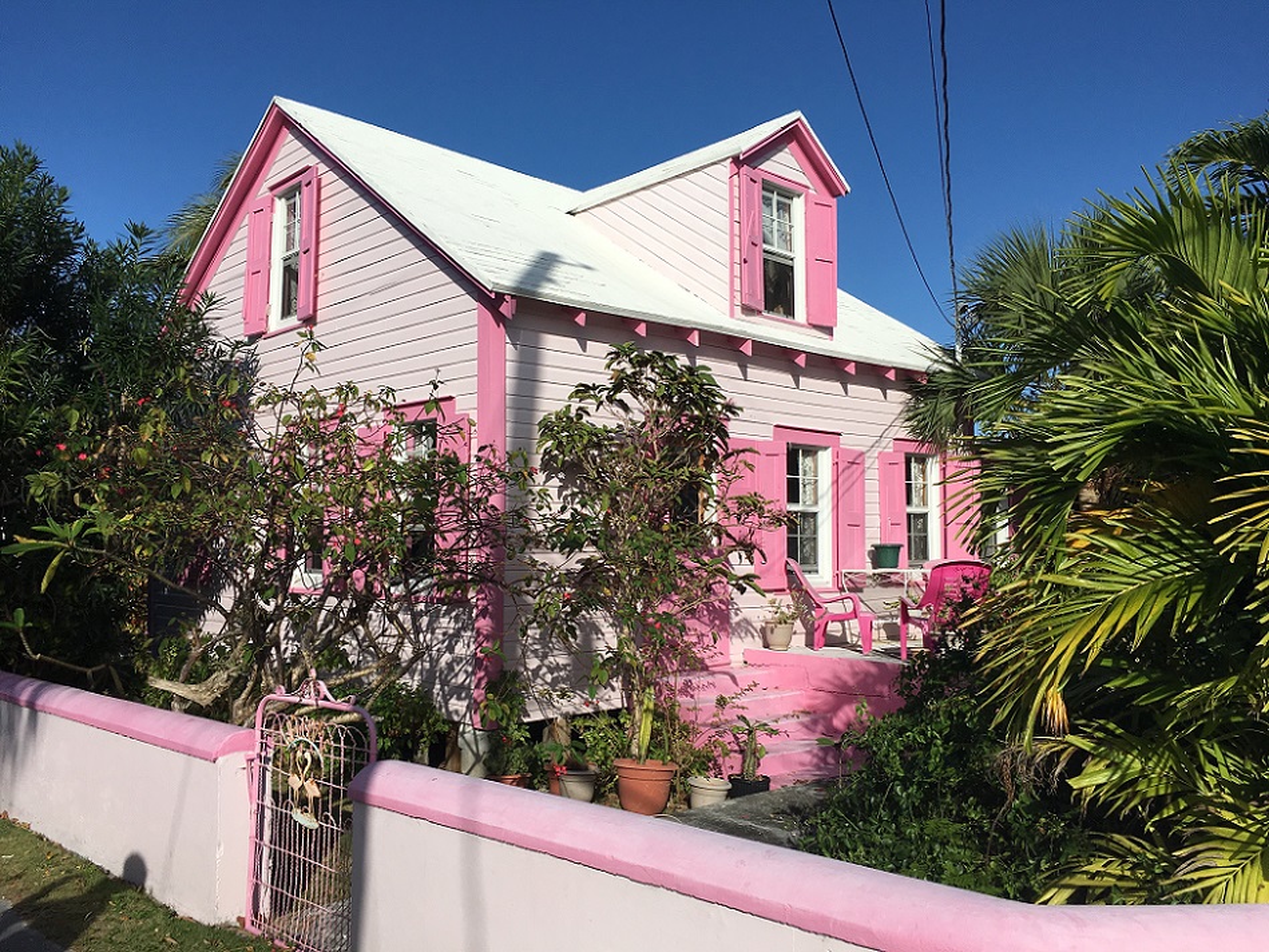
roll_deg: -1.1
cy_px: 476
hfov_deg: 61.7
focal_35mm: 29
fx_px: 1063
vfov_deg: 48.2
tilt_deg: +4.9
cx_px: 634
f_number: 2.2
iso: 25
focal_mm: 4.15
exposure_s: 1/4525
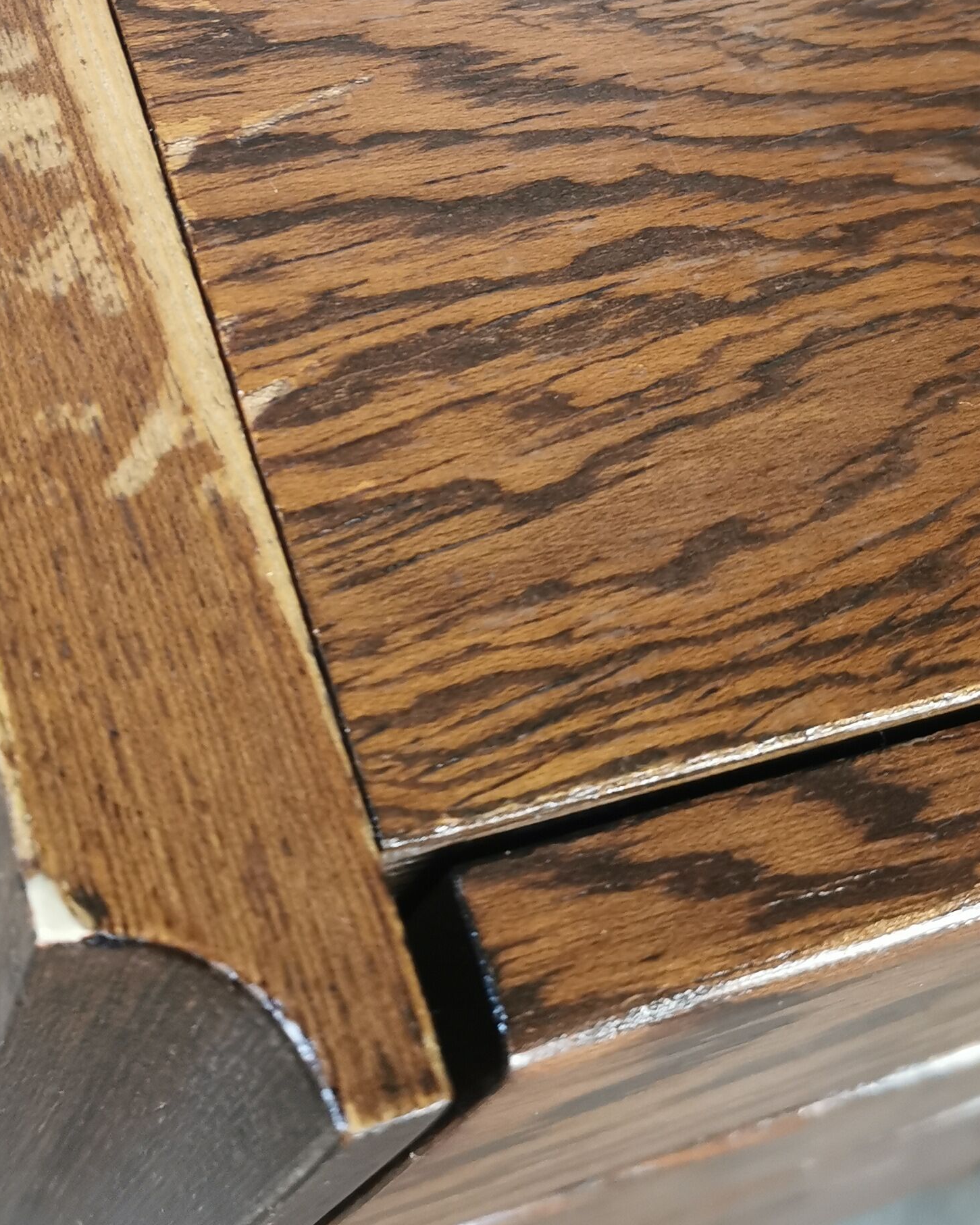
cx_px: 382
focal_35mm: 53
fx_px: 1922
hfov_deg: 28.5
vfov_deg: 33.9
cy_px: 188
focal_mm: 5.56
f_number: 1.6
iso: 320
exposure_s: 1/40
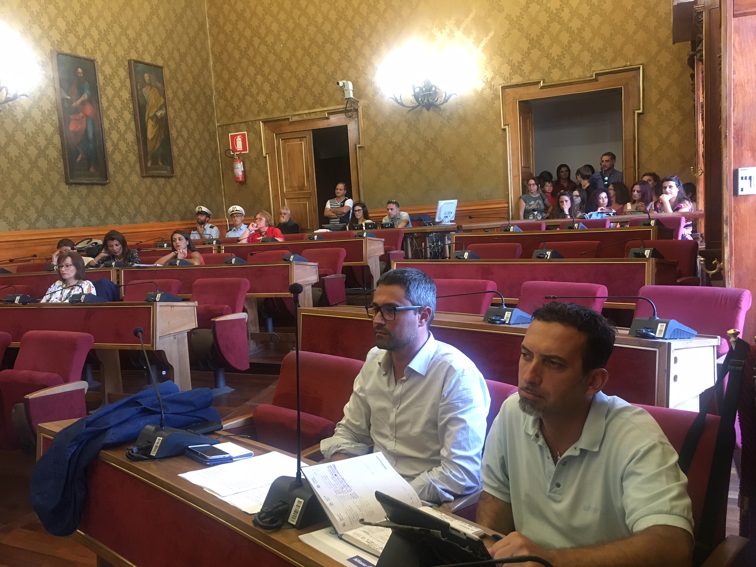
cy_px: 284
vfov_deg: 48.2
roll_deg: +4.0
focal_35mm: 29
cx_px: 378
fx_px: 633
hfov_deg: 61.7
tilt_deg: -5.8
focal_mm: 4.15
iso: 250
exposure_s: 1/33
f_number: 2.2
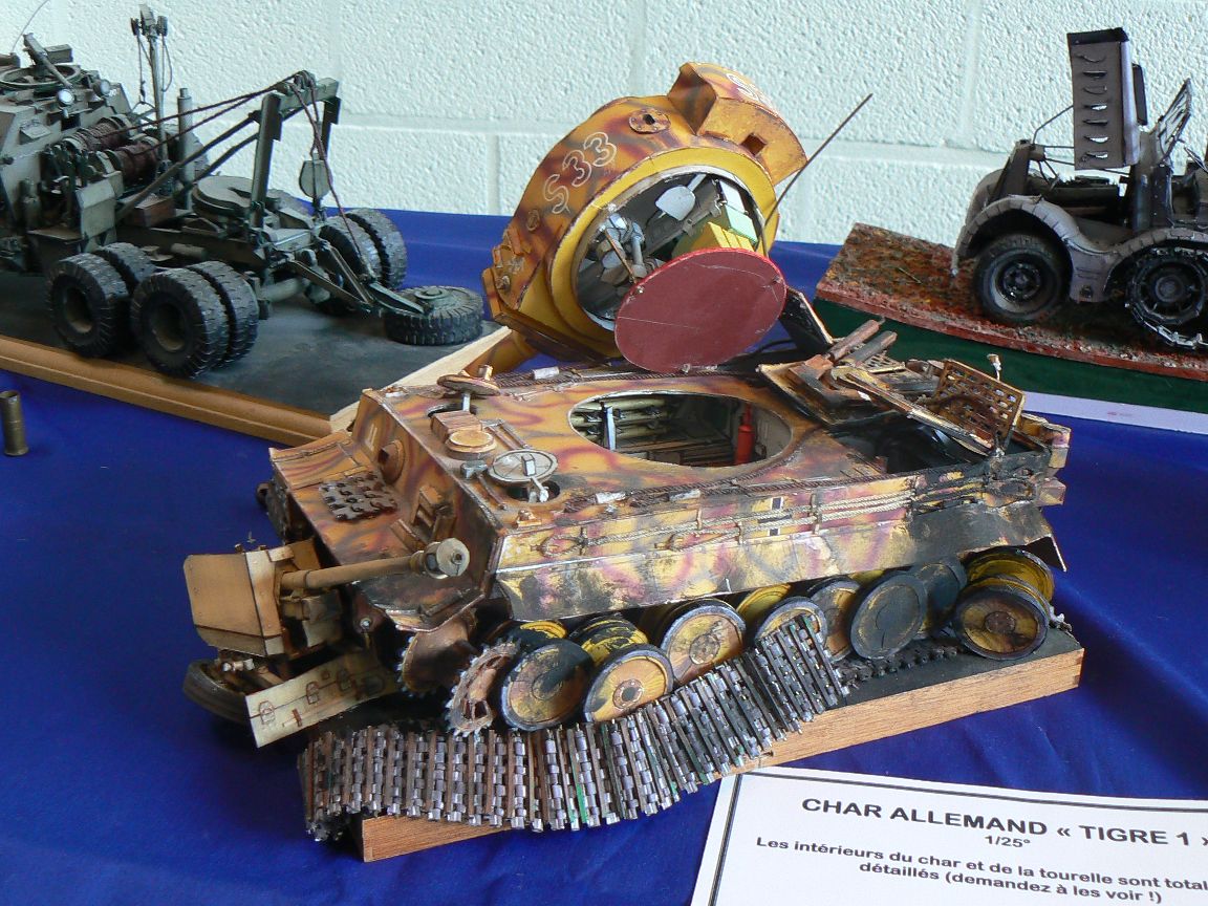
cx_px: 604
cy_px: 453
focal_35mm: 43
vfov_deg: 33.6
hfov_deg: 43.9
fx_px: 1501
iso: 80
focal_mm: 6
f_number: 2.8
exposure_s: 1/5
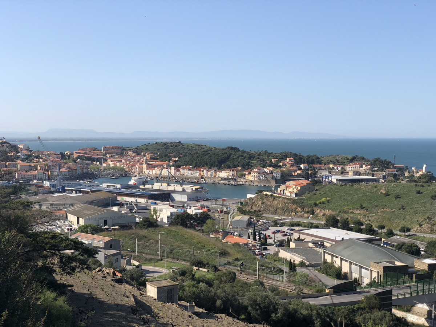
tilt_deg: -0.8
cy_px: 164
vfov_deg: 28.0
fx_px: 655
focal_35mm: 52
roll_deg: +0.6
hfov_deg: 36.8
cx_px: 218
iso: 16
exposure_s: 1/1230
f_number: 2.4
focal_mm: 6
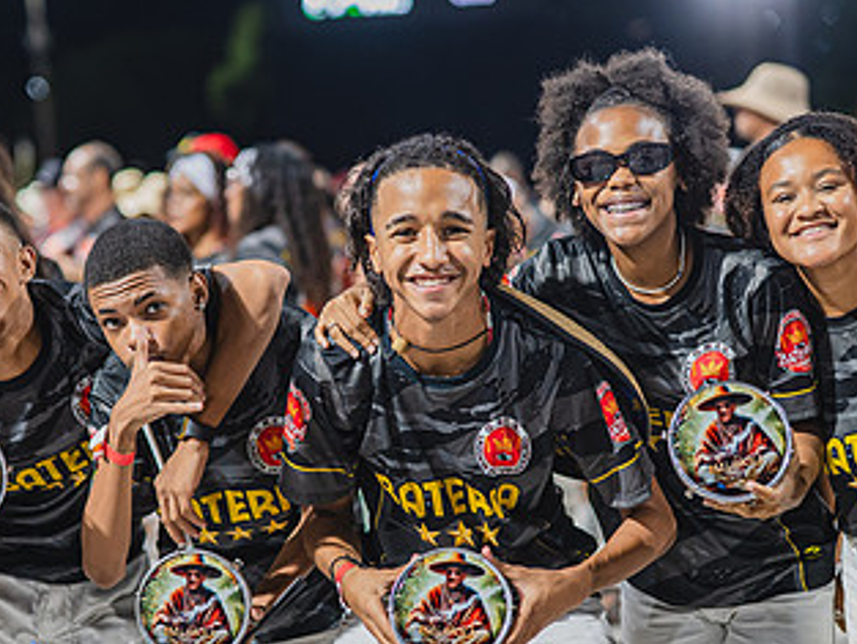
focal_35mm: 89
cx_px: 342
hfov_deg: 22.0
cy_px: 412
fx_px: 2204
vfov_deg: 16.6
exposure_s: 1/1000
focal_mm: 50
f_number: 1.6
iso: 1600
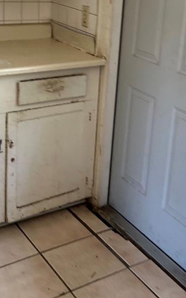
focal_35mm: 58
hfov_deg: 22.3
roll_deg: -5.1
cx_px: 122
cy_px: 70
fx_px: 471
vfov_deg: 34.3
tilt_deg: -16.0
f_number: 1.5
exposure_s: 1/60
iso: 125
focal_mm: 5.7
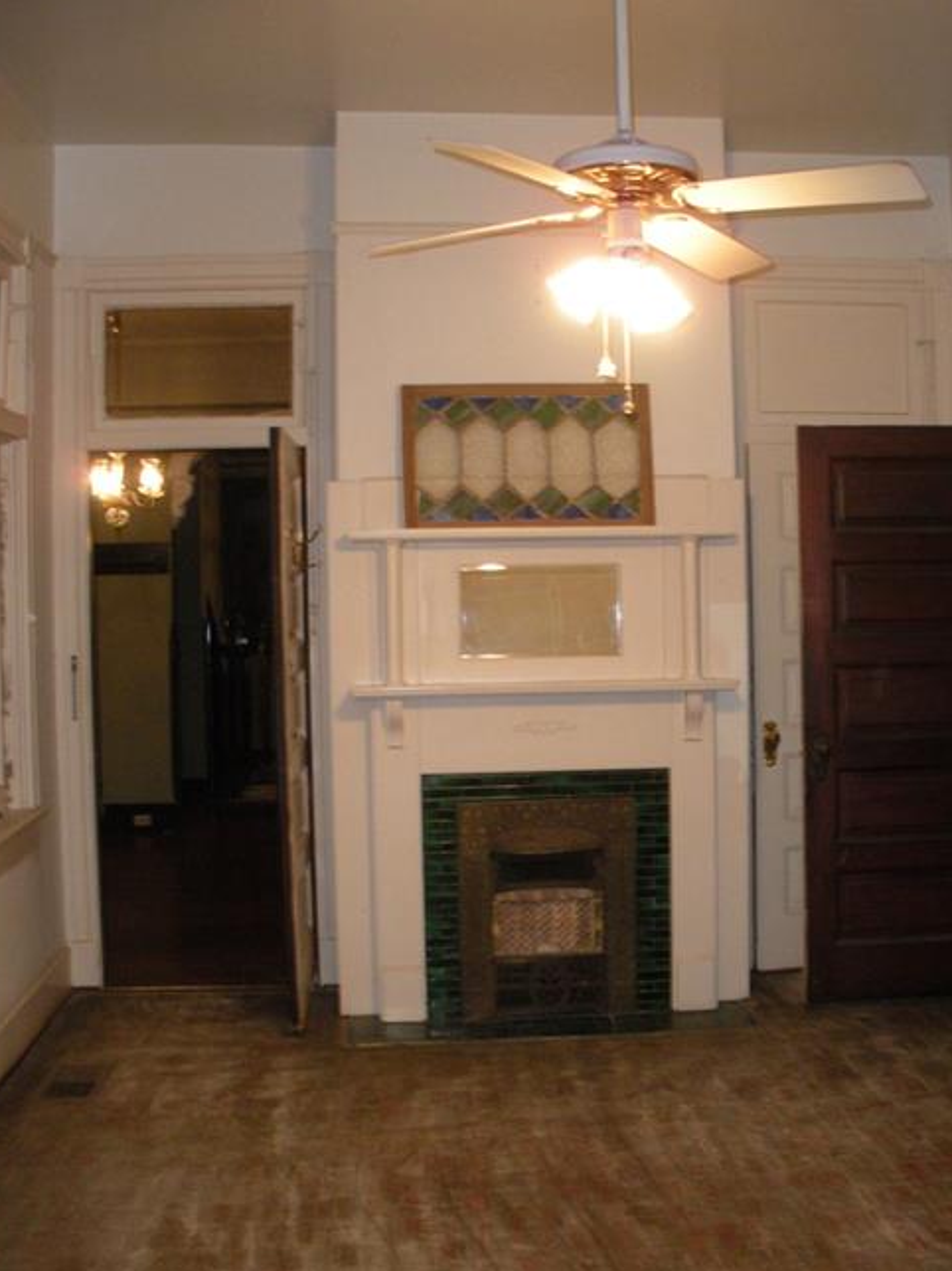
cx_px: 545
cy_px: 648
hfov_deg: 33.5
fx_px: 1577
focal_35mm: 43
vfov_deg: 43.9
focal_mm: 6.3
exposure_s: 1/30
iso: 280
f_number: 3.5
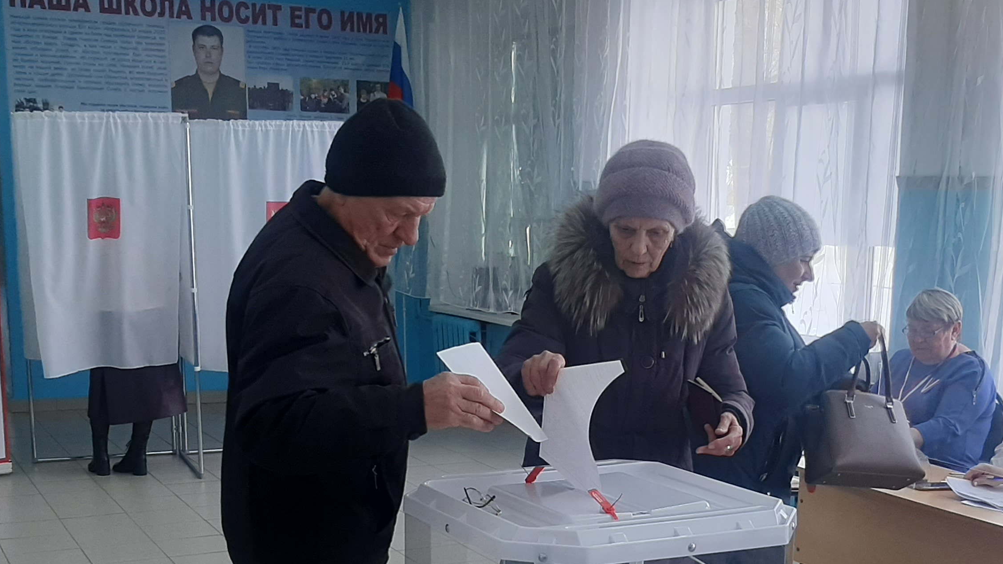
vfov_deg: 22.7
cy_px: 451
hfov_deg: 39.8
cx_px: 540
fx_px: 1383
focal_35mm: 52
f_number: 1.7
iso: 64
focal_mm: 3.93
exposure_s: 1/100
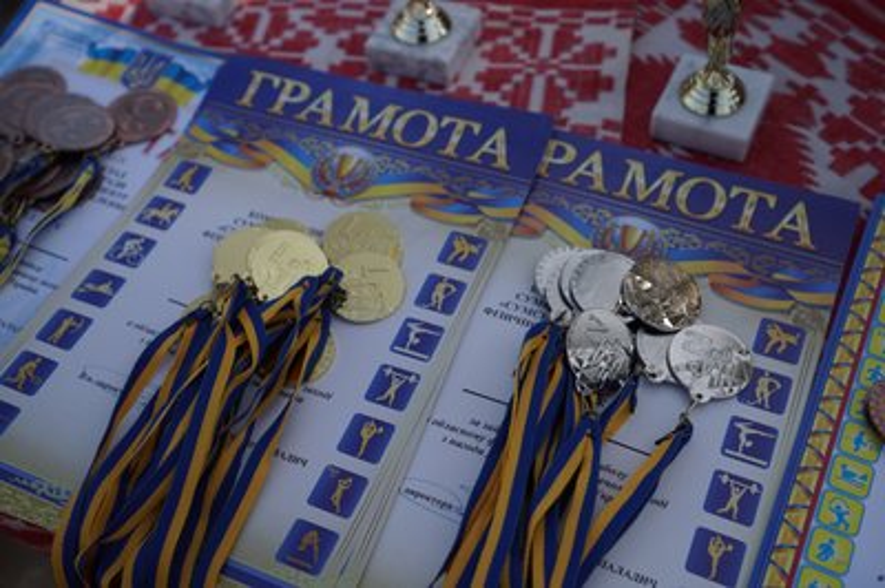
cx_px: 442
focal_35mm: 42
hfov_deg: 46.4
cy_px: 294
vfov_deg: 31.8
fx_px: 1032
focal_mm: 28
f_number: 2.8
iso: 100
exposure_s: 1/100
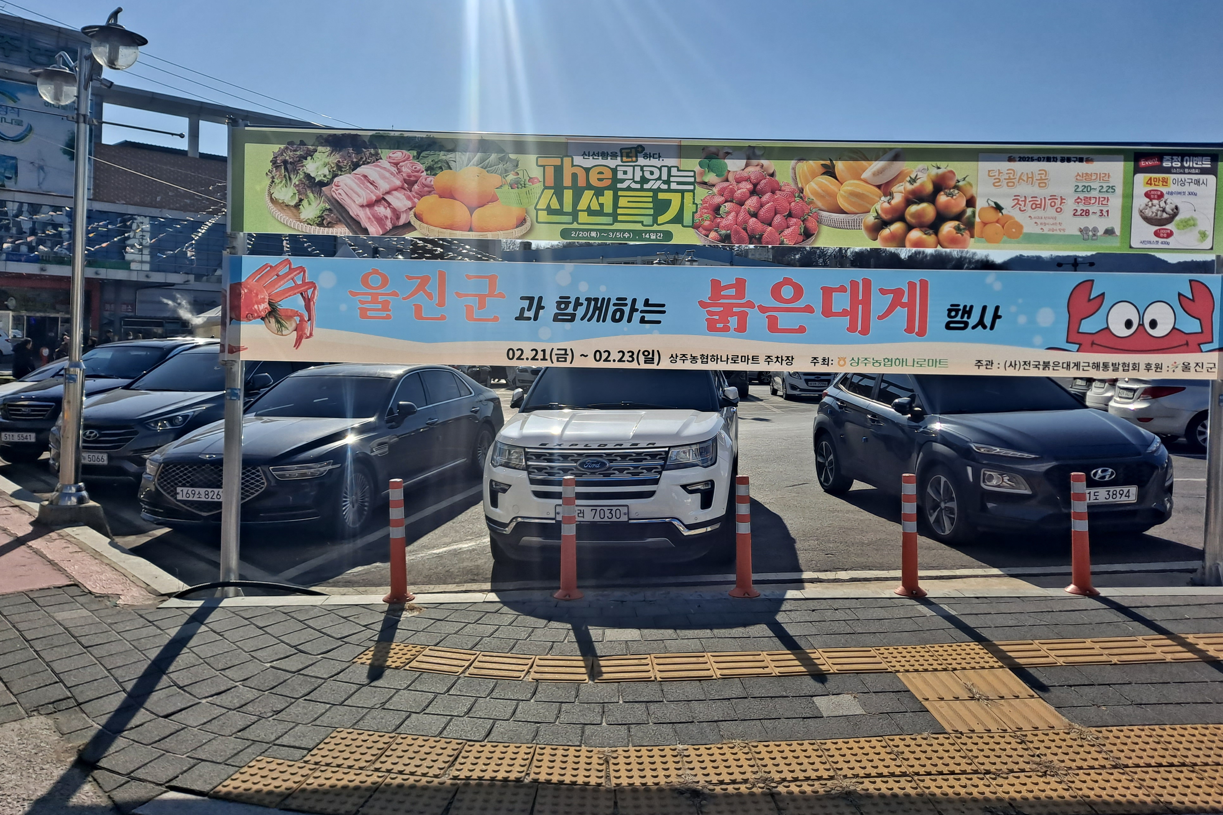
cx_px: 614
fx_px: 917
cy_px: 347
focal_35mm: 27
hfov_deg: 67.4
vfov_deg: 47.8
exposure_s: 1/5000
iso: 32
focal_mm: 4.6
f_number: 2
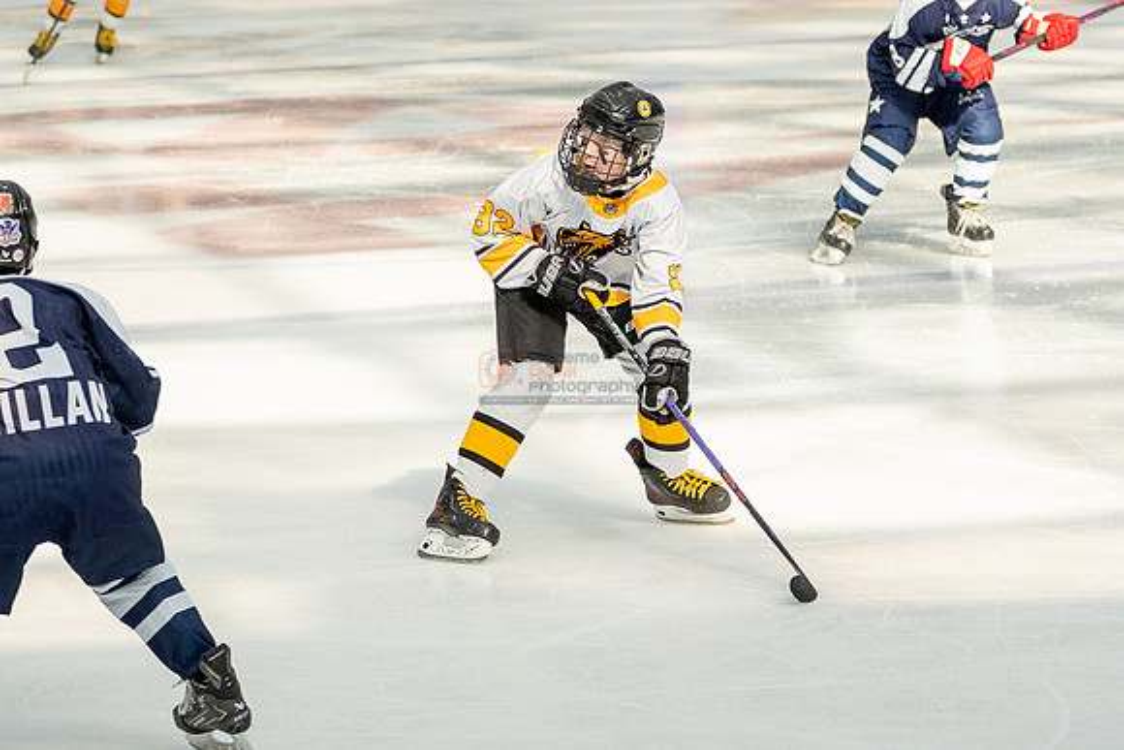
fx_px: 6567
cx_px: 433
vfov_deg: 6.5
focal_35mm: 210
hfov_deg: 9.8
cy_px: 423
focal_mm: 84
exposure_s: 1/1600
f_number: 3.5
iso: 800
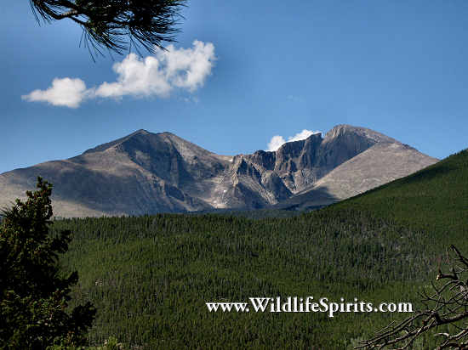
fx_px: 1432
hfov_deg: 18.6
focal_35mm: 106
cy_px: 175
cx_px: 234
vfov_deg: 14.0
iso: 80
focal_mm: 17.4
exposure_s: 1/750
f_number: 4.9
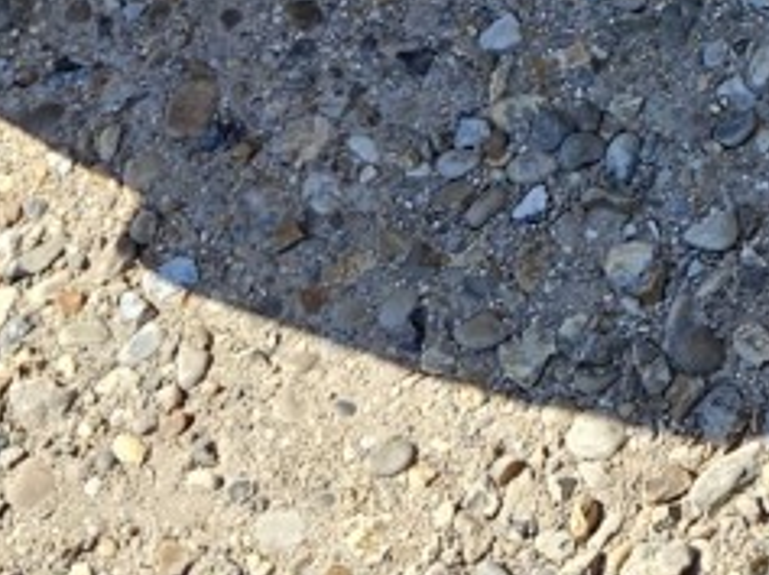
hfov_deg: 13.6
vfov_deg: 9.5
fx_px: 3105
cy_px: -786
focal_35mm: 140
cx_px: 1012
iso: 25
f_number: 1.8
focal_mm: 5.4
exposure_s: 1/471
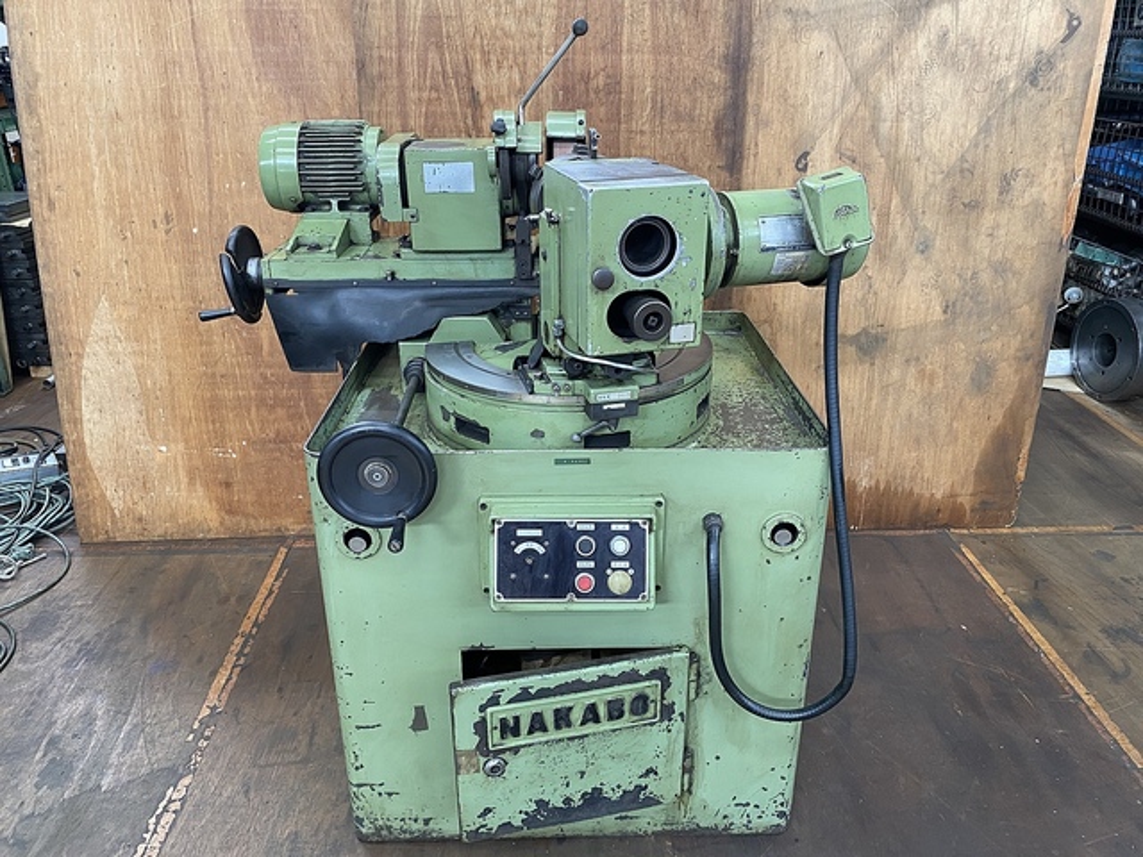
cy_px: 428
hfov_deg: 67.3
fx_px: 859
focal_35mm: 26
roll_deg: +0.1
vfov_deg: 53.1
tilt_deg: -24.7
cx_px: 572
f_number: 1.8
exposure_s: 1/60
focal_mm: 4.25
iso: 200
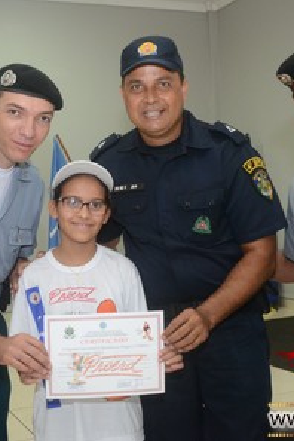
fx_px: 723
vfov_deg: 33.9
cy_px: 221
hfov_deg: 23.0
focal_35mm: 59
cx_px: 144
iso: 1600
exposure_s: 1/100
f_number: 3.8
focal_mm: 26
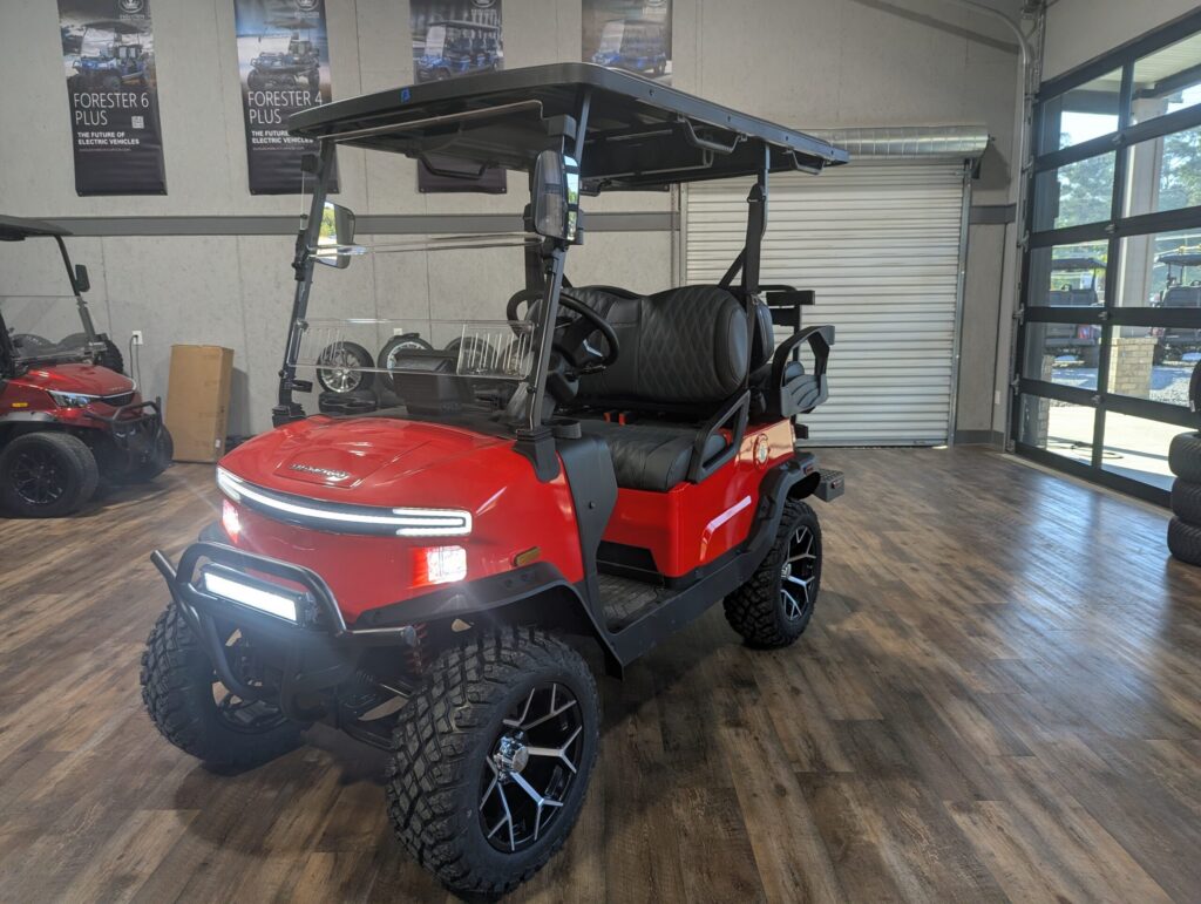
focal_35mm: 24
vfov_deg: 56.9
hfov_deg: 71.5
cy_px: 452
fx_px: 834
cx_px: 600
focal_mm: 6.81
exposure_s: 1/98.4
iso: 64
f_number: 1.85
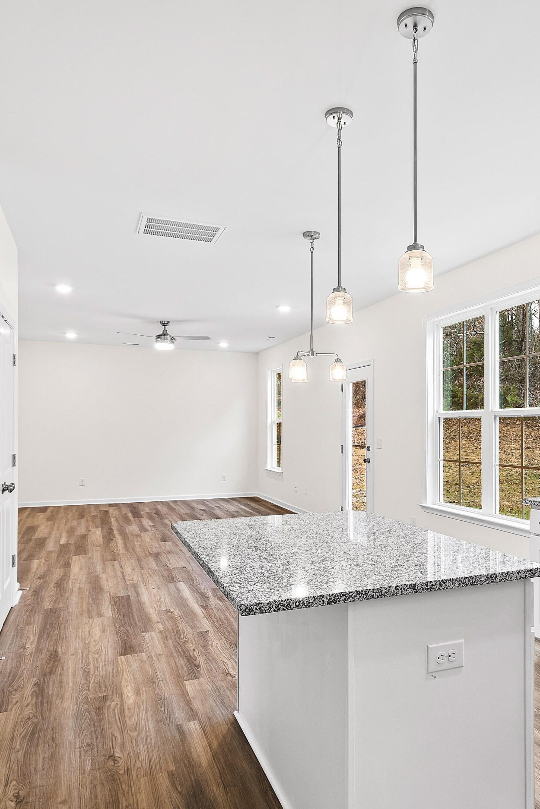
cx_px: 332
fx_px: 540
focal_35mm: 24
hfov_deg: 52.7
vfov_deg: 73.7
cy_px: 412
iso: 100
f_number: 8
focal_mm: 10
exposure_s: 1/3
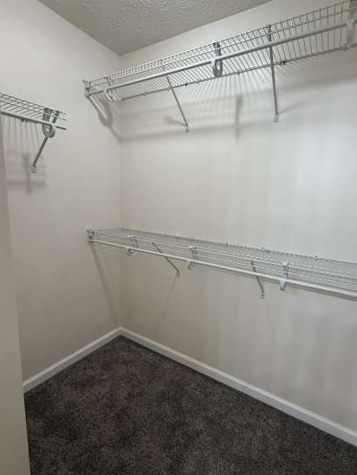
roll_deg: -2.8
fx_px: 234
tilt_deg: -8.5
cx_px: 198
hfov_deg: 74.5
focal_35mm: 17
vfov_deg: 91.0
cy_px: 237
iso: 160
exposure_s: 1/120
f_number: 2.2
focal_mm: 2.22
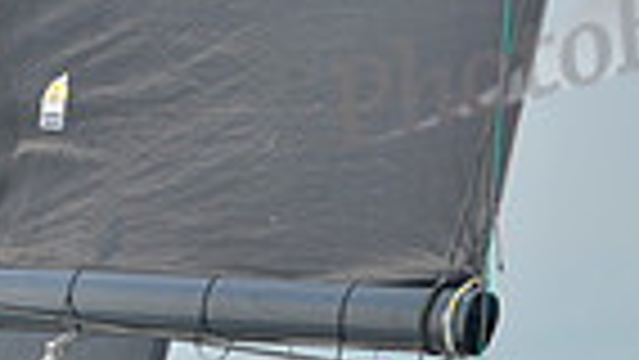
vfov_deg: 0.7
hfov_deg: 1.3
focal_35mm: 1709
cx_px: 99
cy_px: 745
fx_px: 28968
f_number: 6.3
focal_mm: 400
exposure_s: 1/1000
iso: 200
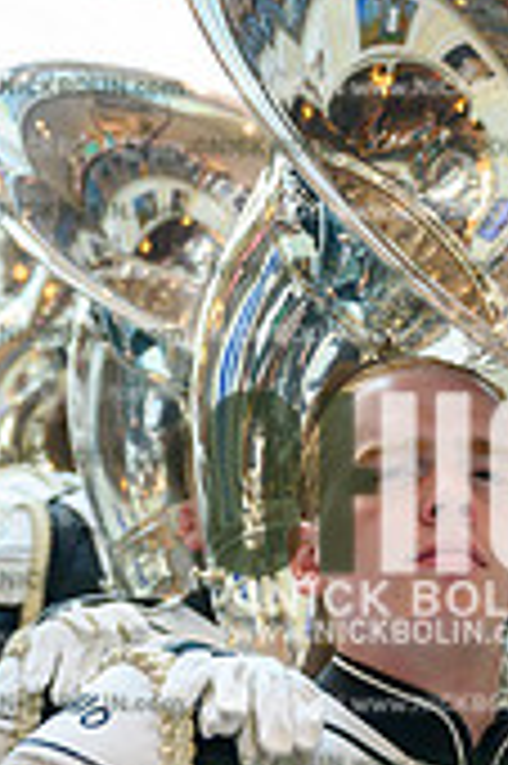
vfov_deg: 17.9
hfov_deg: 12.0
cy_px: 518
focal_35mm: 114
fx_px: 2418
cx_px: 393
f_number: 4
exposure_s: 1/800
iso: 3200
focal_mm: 43
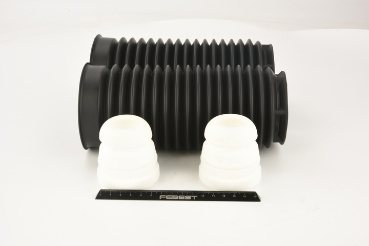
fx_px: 615
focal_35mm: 60
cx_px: 184
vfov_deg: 22.6
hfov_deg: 33.4
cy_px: 123
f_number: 32
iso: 100
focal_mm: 60
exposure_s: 1/2.5
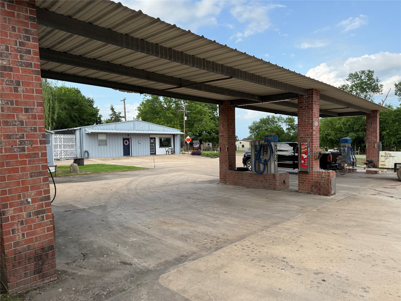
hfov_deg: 71.6
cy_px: 150
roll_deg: +1.3
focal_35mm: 24
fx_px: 278
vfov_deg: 56.8
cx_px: 200
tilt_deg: -1.1
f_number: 1.78
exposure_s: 1/1812
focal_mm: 6.76
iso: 100
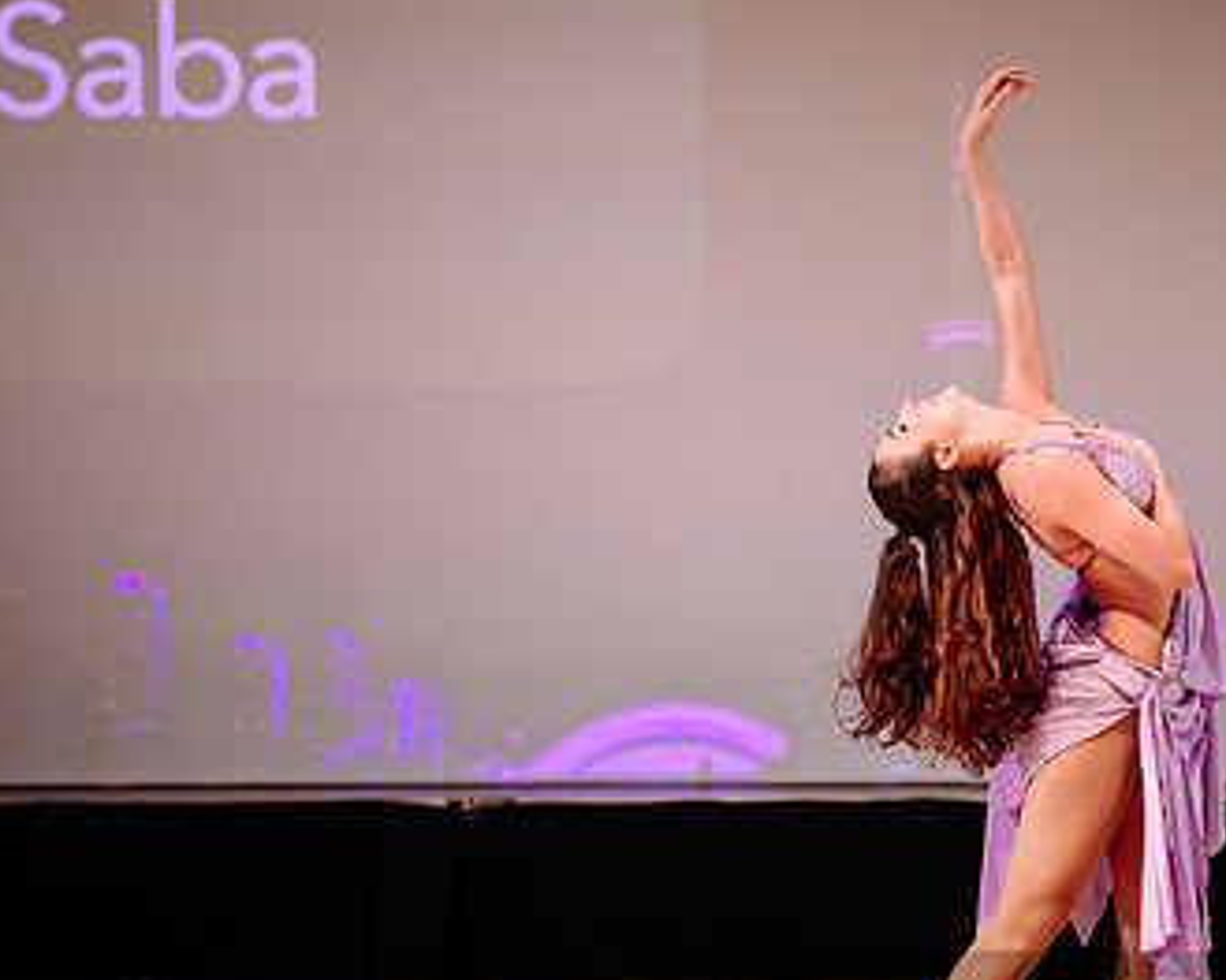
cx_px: 712
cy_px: 610
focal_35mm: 125
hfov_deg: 15.4
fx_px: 4534
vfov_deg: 12.3
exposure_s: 1/500
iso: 1000
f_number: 2
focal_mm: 70
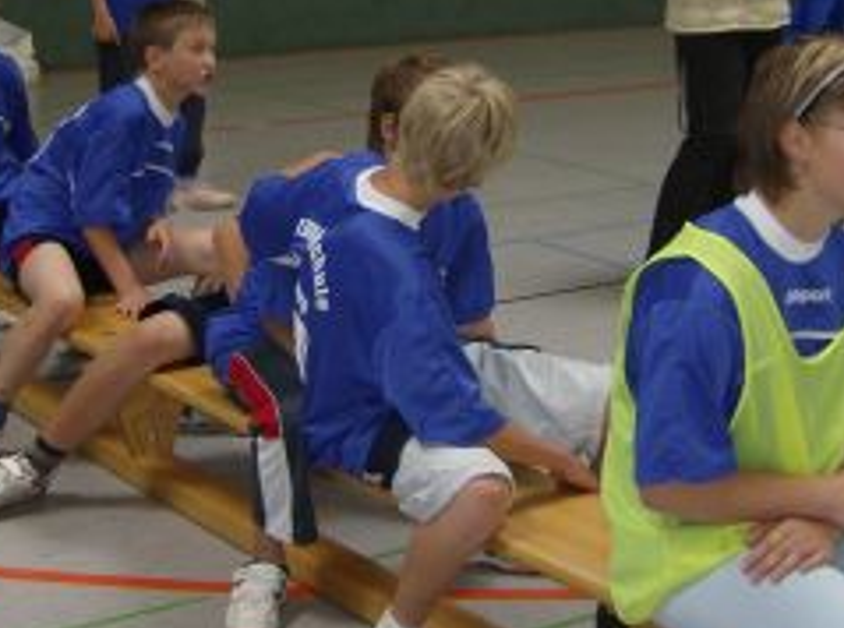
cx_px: 371
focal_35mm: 77
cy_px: 233
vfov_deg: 19.0
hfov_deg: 25.4
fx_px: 1873
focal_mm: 7.7
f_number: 3.1
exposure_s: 1/74
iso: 200
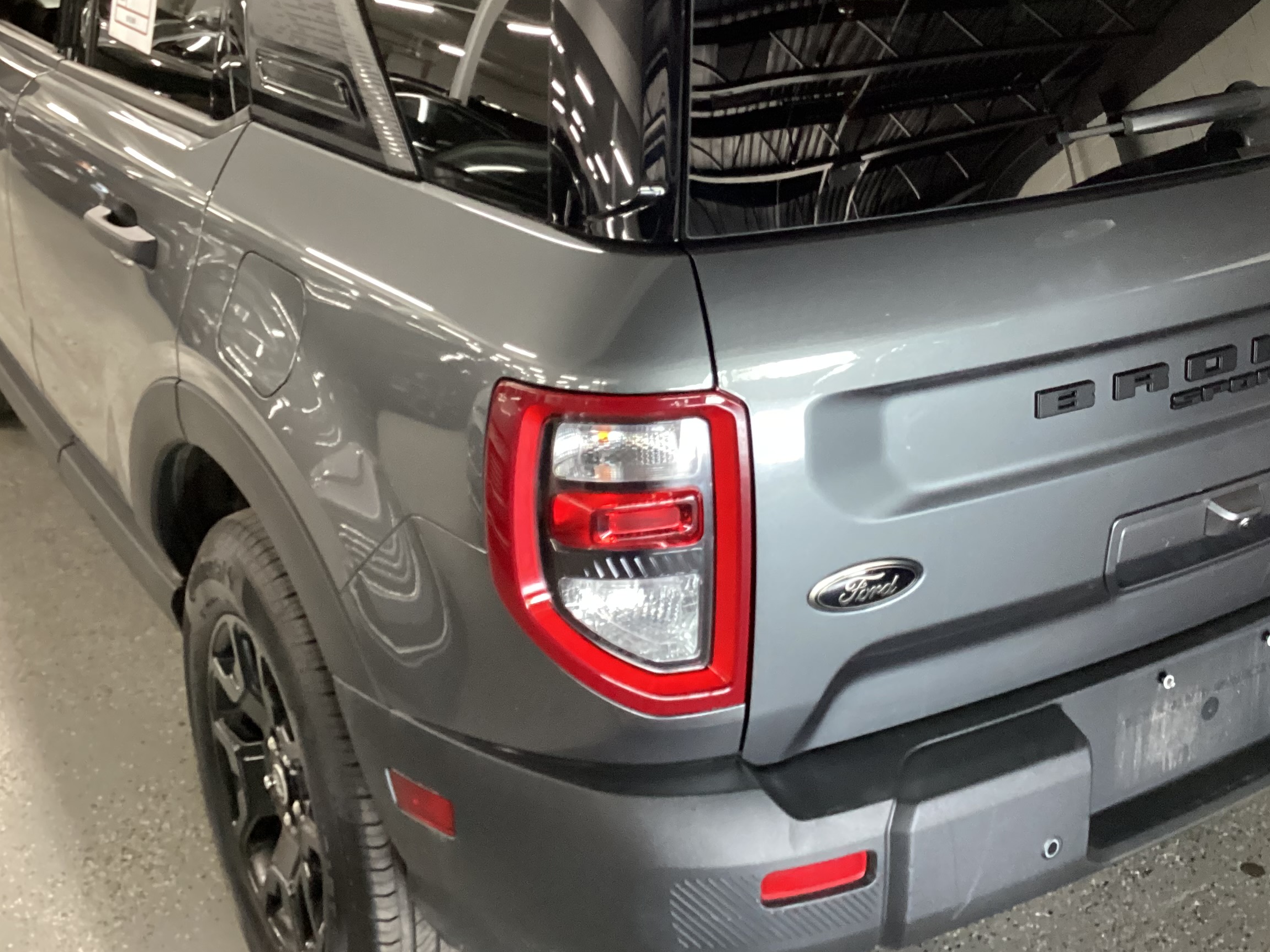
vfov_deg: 32.7
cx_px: 750
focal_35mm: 44
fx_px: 1614
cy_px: 335
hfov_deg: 42.8
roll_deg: -1.2
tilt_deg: -21.2
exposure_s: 1/30
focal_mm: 3.3
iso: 400
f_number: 2.4
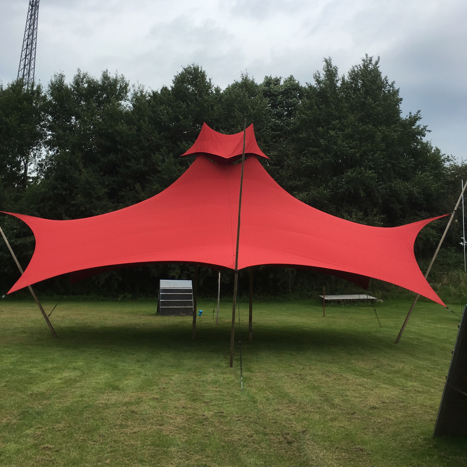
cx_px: 228
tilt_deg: +8.9
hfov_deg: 47.2
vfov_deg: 46.8
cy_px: 176
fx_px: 534
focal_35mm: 35
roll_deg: -1.9
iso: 25
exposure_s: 1/1508
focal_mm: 4.15
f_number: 2.2
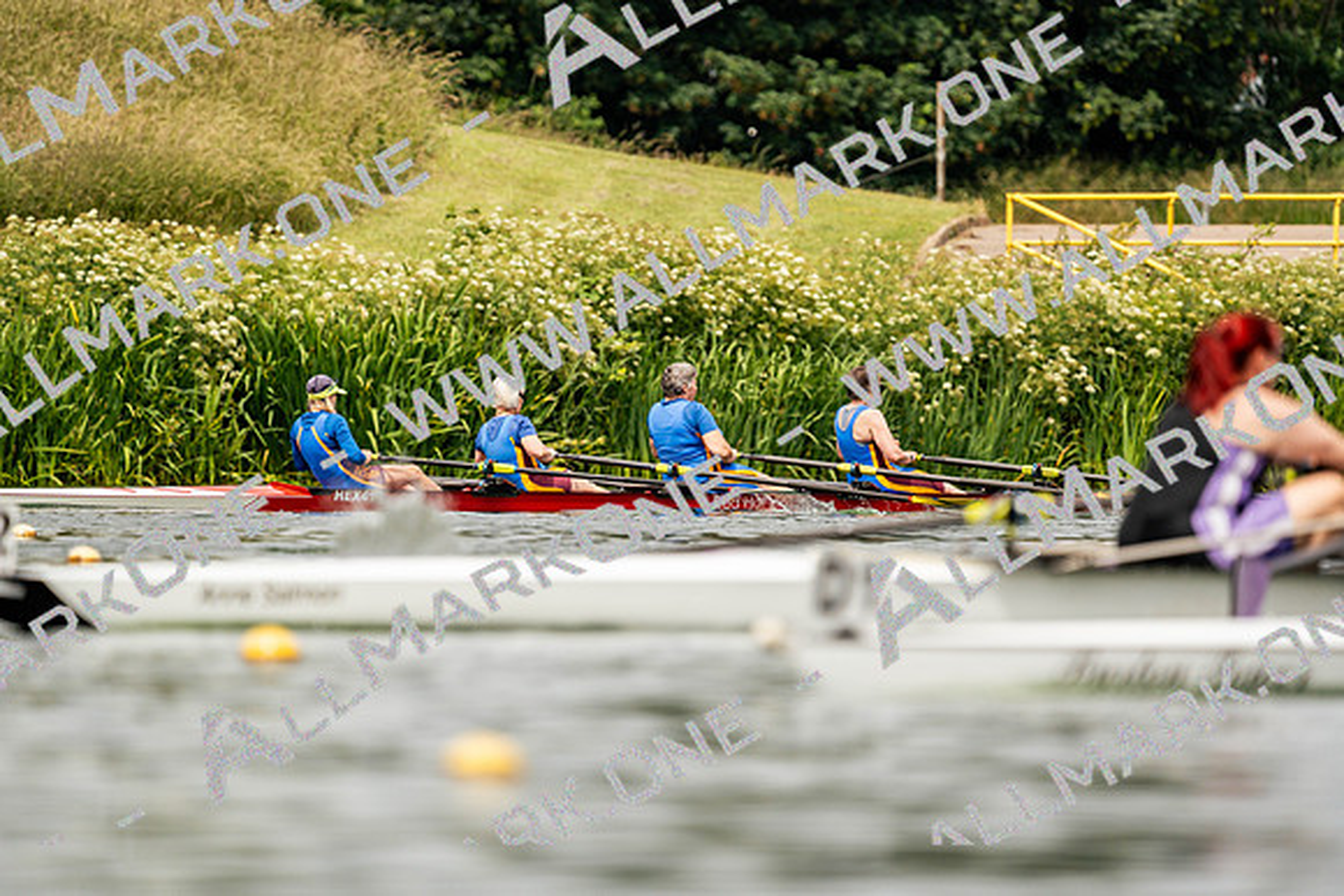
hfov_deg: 3.4
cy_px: 448
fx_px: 22404
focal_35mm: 600
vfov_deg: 2.3
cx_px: 672
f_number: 6.3
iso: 200
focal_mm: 600
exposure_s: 1/2000
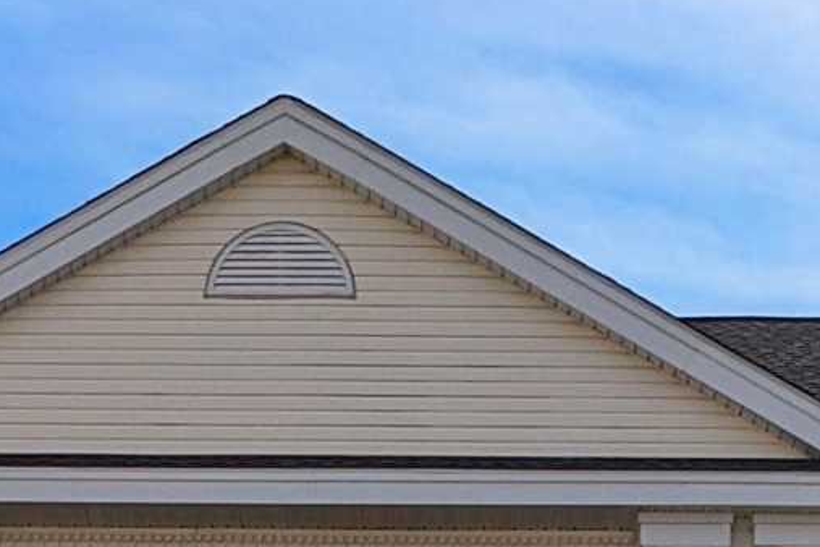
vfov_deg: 7.8
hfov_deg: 12.5
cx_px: 304
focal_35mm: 164
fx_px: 3735
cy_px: 1312
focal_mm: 4.67
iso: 49
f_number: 2
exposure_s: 1/3106
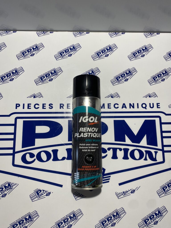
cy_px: 114
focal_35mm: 26
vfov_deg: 67.3
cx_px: 86
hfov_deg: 53.1
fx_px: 171
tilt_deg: -79.0
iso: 32
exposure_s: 1/140
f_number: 1.8
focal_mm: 4.25
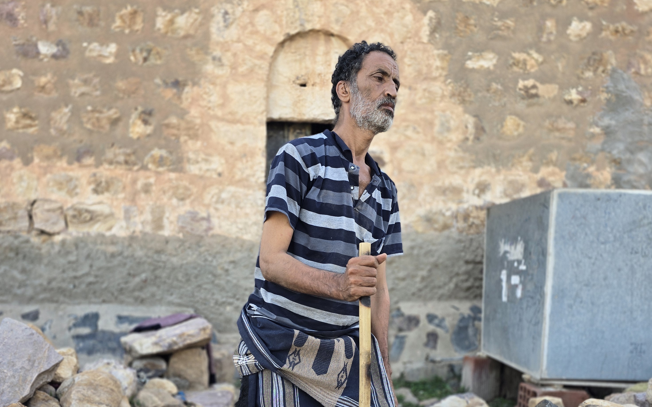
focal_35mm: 33
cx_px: 308
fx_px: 586
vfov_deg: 37.2
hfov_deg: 58.1
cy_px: 313
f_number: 1.7
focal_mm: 6.3
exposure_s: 1/359
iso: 80
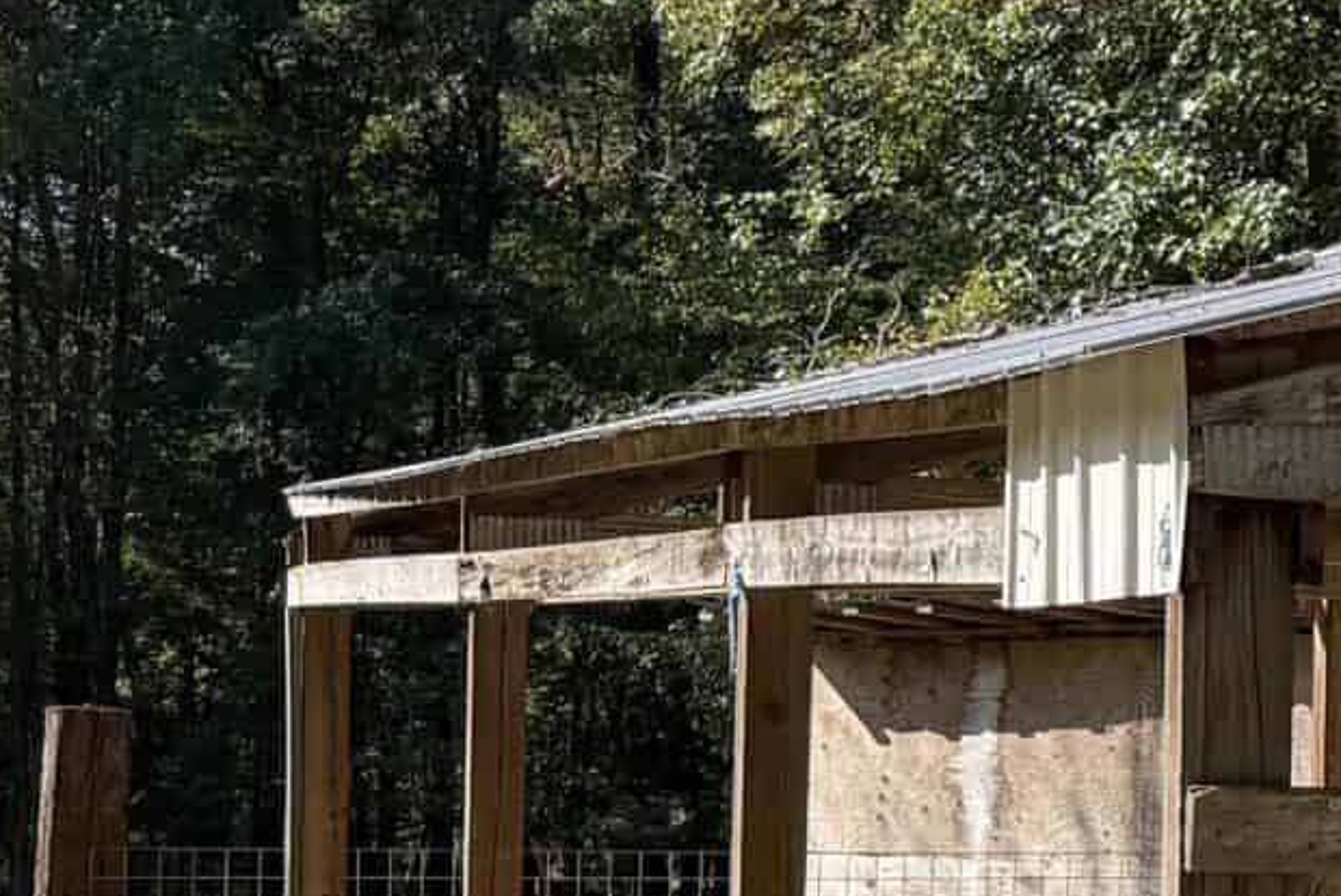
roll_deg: -0.8
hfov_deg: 16.7
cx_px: 2364
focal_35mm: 103
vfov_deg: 13.2
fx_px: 3838
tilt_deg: -2.4
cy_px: 807
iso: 80
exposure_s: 1/1361
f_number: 1.78
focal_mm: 6.76
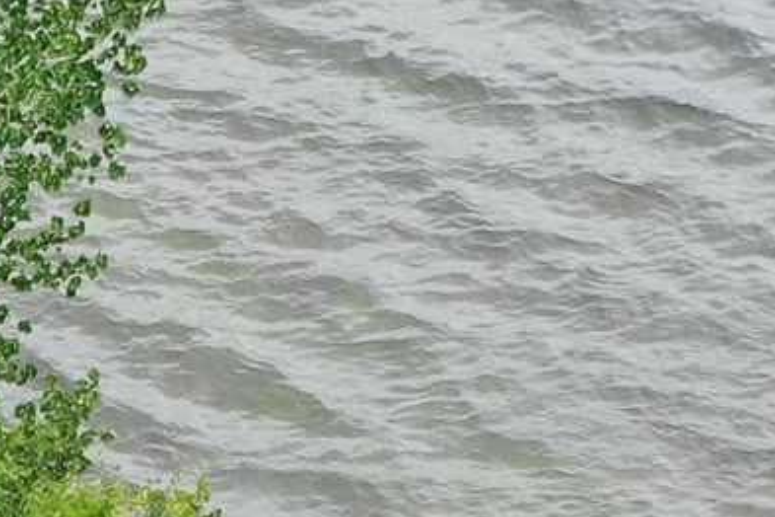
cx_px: -1162
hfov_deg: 8.5
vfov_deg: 5.8
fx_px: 4714
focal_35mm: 219
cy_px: 1638
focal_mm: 10.26
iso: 100
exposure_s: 1/160
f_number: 4.5
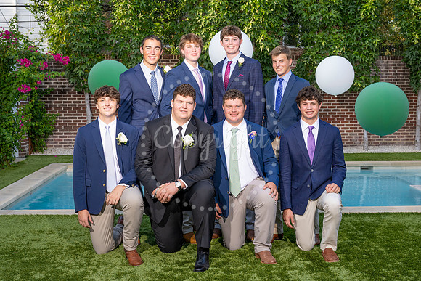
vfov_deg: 26.0
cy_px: 129
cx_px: 227
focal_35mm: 52
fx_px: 607
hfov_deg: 38.2
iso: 400
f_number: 8
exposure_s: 1/100
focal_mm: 47
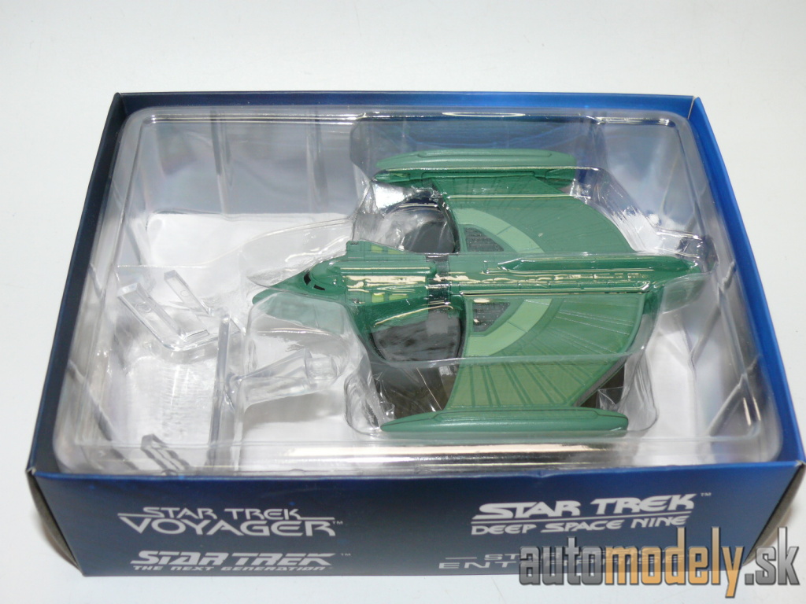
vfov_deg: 30.9
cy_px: 302
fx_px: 1094
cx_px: 403
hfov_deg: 40.4
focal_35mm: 47
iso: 100
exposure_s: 1/30
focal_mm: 8.9
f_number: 4
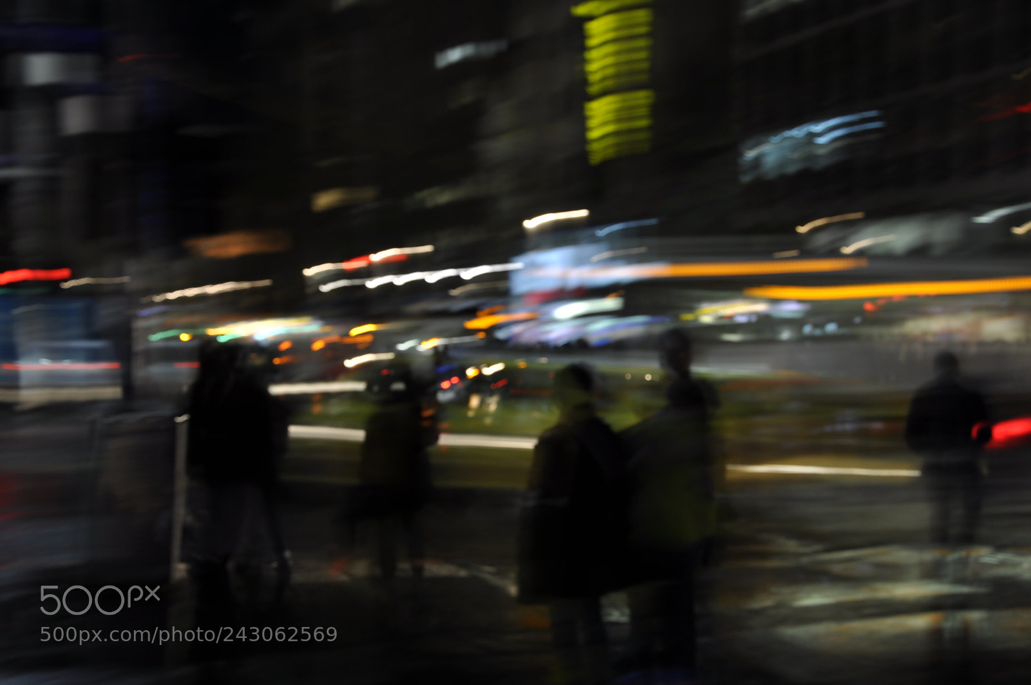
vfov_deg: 26.4
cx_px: 516
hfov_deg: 38.9
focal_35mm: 51
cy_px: 342
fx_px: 1459
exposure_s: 1
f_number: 7.1
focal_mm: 34
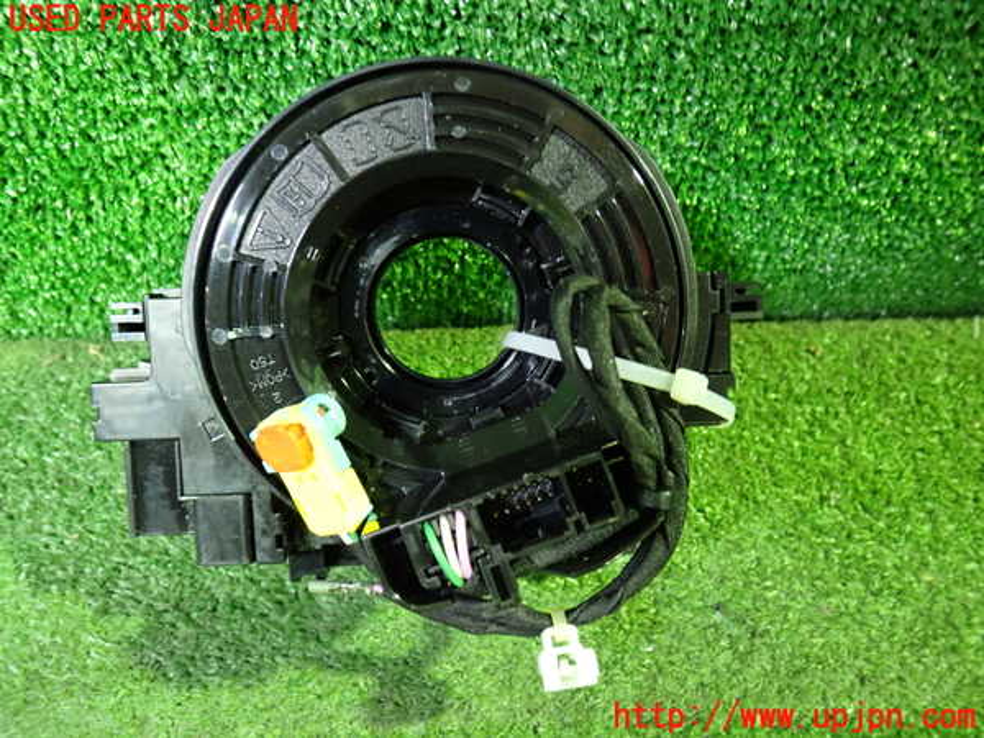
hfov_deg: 60.0
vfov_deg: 46.8
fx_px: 853
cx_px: 492
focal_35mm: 30
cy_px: 369
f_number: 2.3
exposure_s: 1/20
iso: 800
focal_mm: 5.4
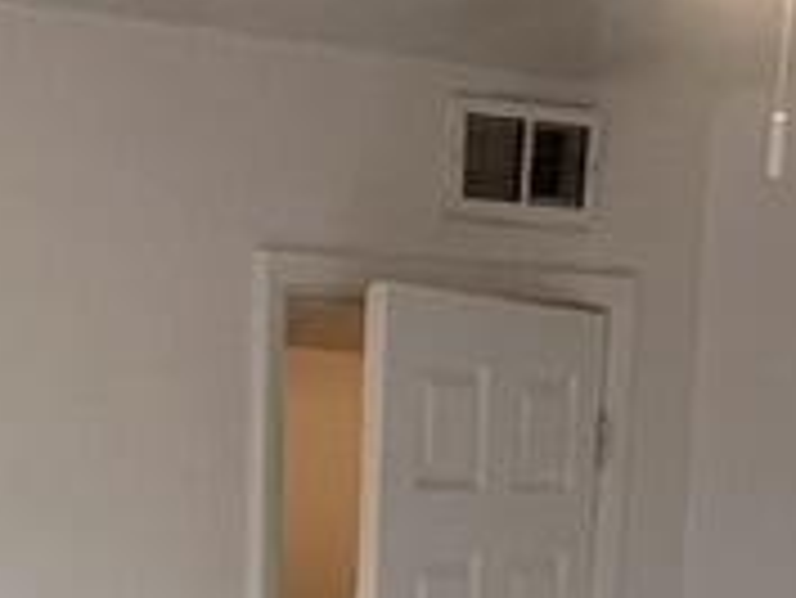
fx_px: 1726
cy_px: 998
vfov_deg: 17.0
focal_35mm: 75
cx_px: -180
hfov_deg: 23.5
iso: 50
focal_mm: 1.57
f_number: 1.8
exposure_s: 1/99
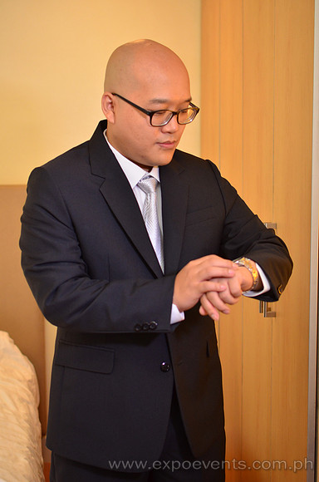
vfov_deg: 37.9
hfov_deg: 25.6
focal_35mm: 52
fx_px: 701
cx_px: 160
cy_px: 241
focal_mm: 35
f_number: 2.2
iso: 640
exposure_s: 1/60
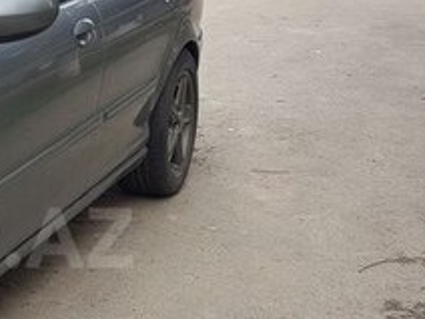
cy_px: 238
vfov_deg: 18.1
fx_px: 994
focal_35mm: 81
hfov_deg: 22.4
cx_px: -72
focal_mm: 4.2
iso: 40
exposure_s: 1/225
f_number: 1.7
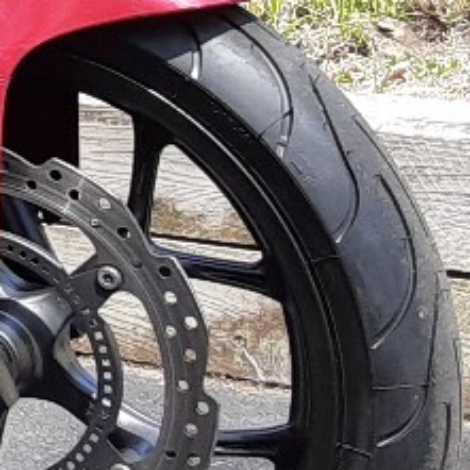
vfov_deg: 12.2
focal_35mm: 138
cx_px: -617
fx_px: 2120
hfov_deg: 10.9
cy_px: -183
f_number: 1.9
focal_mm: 2.91
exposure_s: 1/397
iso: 40
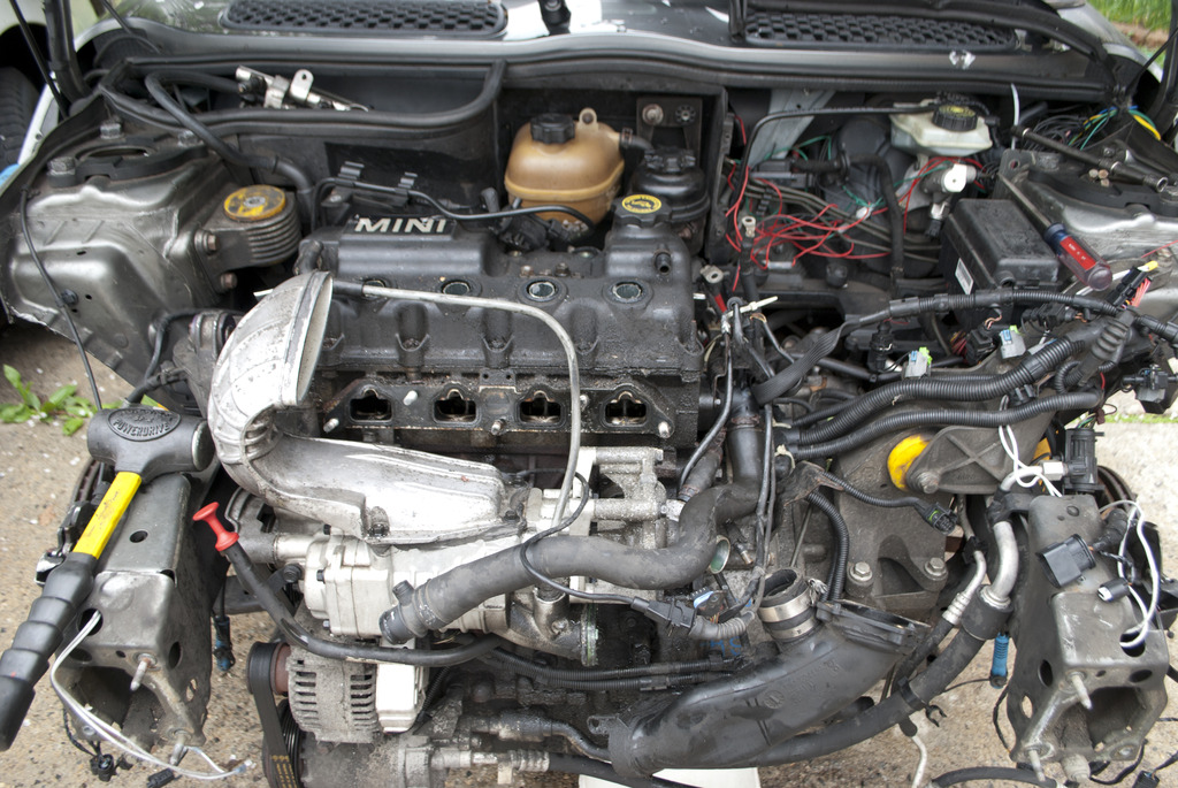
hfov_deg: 67.3
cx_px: 589
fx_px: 884
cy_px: 394
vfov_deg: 48.0
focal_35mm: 27
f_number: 3.5
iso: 200
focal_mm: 18
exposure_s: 1/50
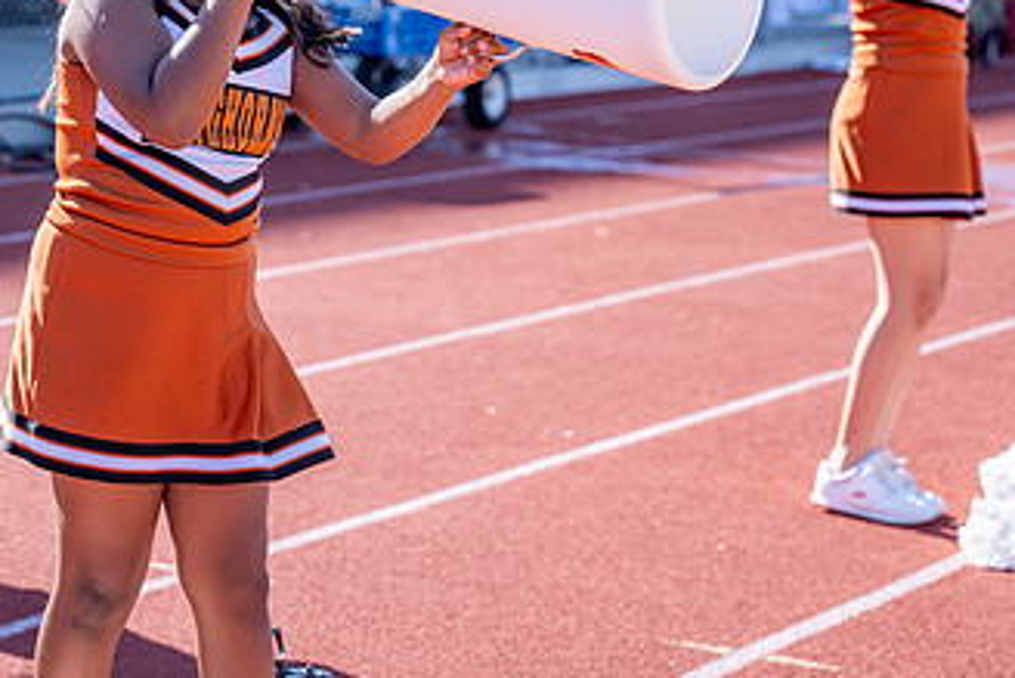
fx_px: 3639
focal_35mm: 129
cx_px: 354
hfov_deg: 15.9
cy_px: 67
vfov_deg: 10.6
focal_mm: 56.2
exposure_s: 1/1250
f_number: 2.8
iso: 100
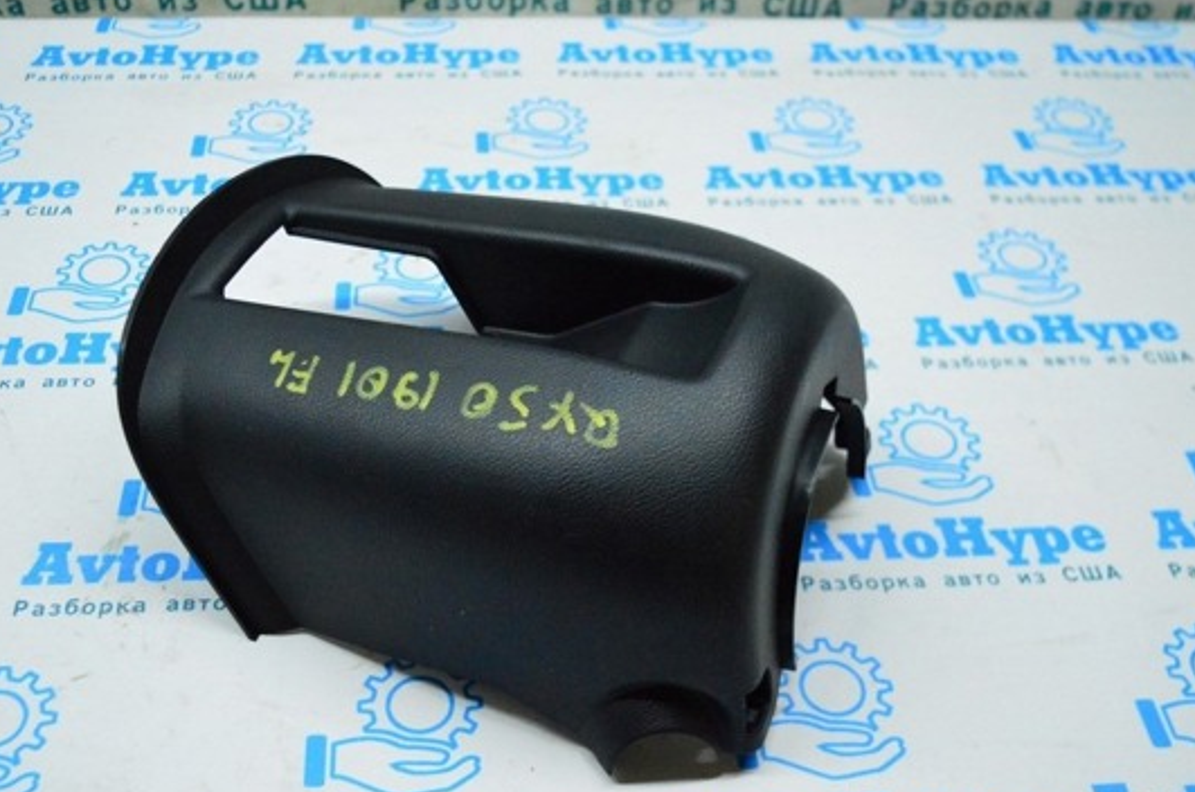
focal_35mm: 42
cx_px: 520
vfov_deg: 32.0
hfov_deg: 46.8
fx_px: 1378
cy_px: 433
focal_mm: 23
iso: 6400
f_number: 4
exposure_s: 1/800
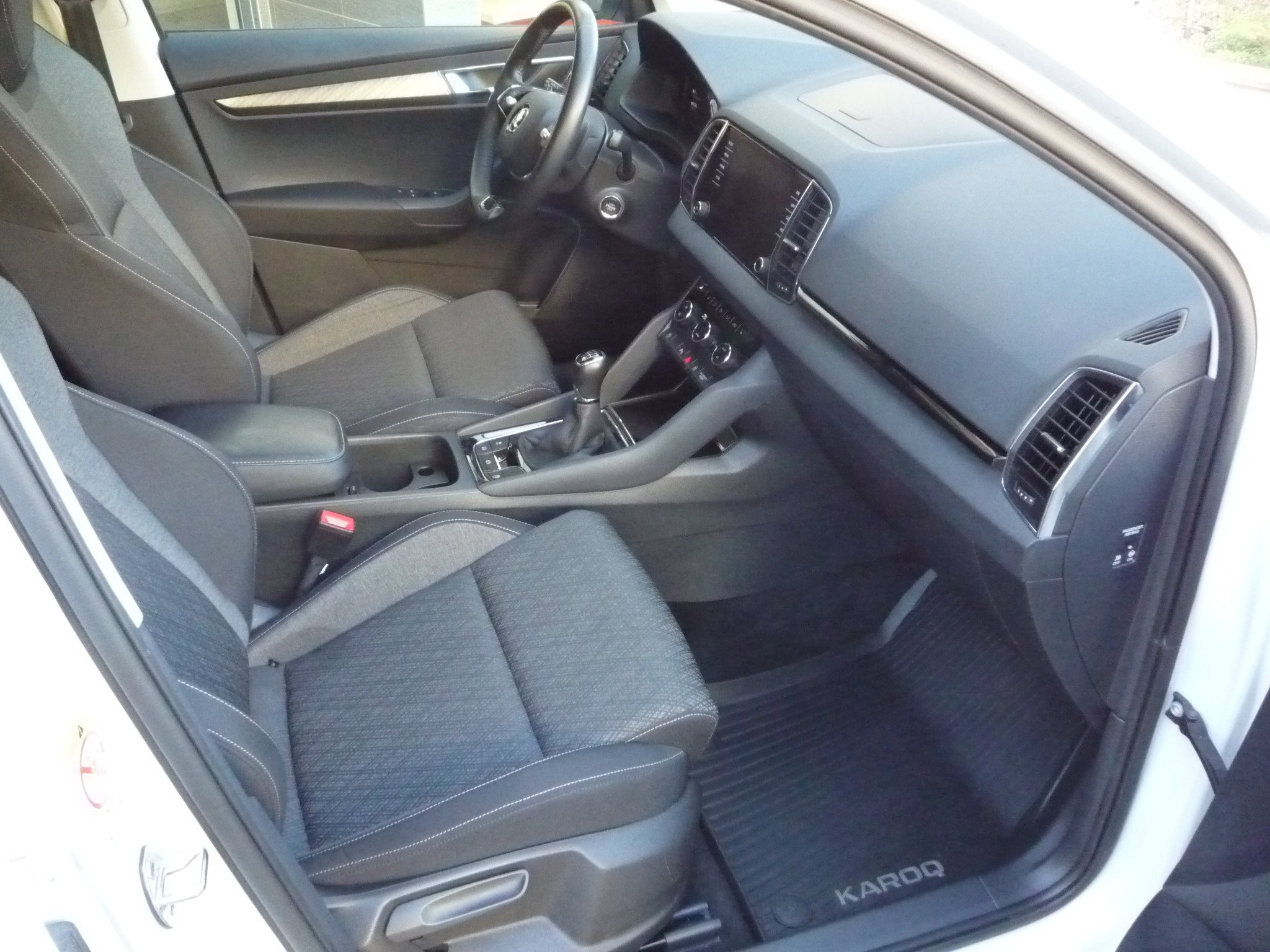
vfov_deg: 46.8
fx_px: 1101
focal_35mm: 30
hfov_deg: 60.0
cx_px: 635
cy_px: 476
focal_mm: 5.2
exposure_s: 1/50
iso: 800
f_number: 3.3
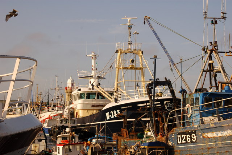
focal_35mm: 69
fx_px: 444
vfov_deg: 19.7
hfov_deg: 29.3
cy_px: 78
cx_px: 116
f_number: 8
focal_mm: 46
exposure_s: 1/500
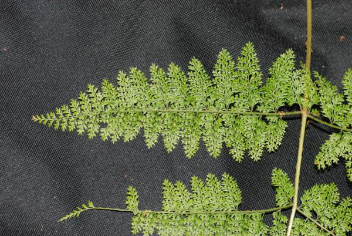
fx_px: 1028
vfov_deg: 13.1
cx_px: 176
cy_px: 118
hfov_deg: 19.4
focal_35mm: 105
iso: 200
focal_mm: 70
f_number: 8
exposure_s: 1/60
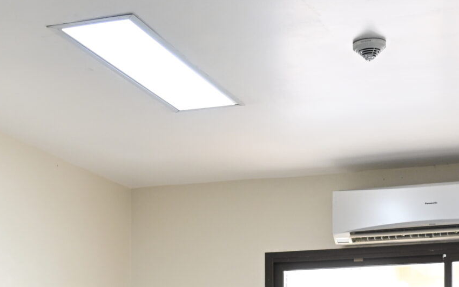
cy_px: 394
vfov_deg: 13.9
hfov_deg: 22.9
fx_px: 1123
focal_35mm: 90
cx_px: 132
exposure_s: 1/100
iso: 400
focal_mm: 19.5
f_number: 4
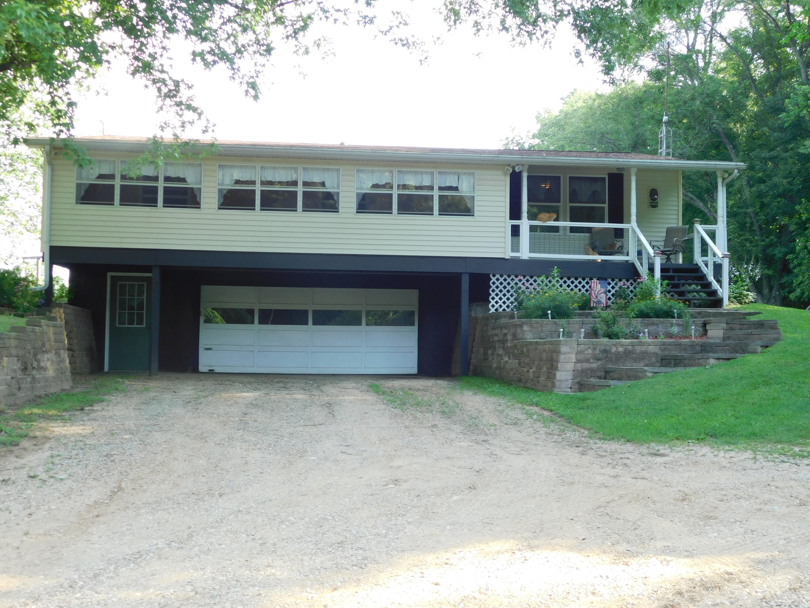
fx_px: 1053
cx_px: 405
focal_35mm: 45
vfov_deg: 32.2
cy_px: 304
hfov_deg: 42.1
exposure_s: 1/80
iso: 125
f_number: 3.7
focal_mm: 8
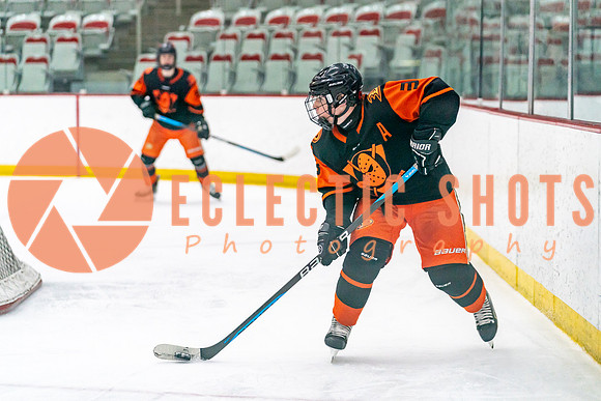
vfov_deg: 12.1
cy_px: 184
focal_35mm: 113
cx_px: 301
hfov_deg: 18.1
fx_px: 1886
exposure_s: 1/1250
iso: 3200
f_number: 2.8
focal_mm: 103
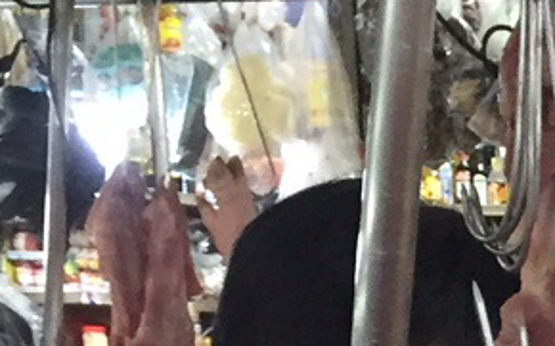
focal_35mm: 173
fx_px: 2616
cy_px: 1013
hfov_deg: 11.1
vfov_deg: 6.9
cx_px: 1054
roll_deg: -3.5
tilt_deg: -14.8
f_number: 2.2
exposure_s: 1/33
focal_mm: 4.15
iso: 160
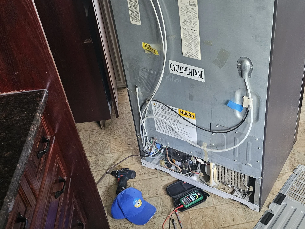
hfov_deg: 47.0
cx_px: 205
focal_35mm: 39
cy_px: 108
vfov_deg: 36.8
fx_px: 344
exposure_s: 1/30
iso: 500
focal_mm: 6.3
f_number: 1.7
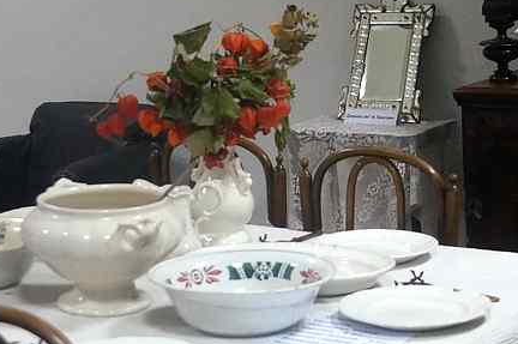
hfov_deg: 20.3
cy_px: 77
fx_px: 1437
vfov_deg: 13.6
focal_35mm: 100
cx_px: 377
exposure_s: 1/60
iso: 1250
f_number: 4
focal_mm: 24
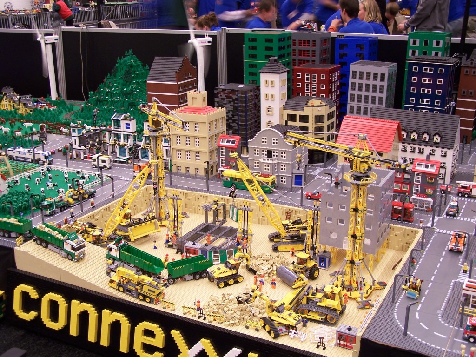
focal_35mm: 48
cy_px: 178
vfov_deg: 30.3
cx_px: 238
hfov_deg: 39.7
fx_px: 660
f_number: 3
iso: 80
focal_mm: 8
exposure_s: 1/3
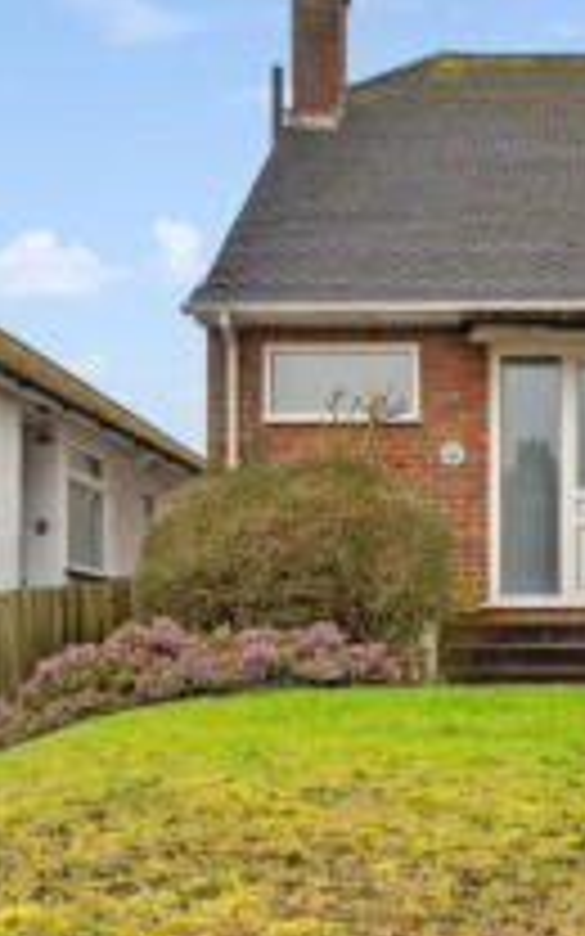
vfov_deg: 36.0
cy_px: 601
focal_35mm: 56
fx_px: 1429
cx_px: 630
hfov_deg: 22.0
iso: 500
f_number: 9
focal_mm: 24
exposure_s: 1/60
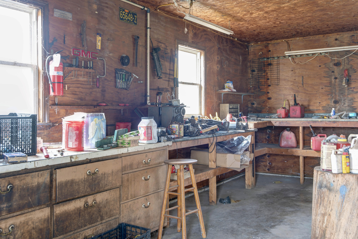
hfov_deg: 54.4
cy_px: 120
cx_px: 179
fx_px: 348
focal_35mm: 35
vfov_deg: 37.9
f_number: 6.7
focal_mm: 35
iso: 100
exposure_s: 1/2
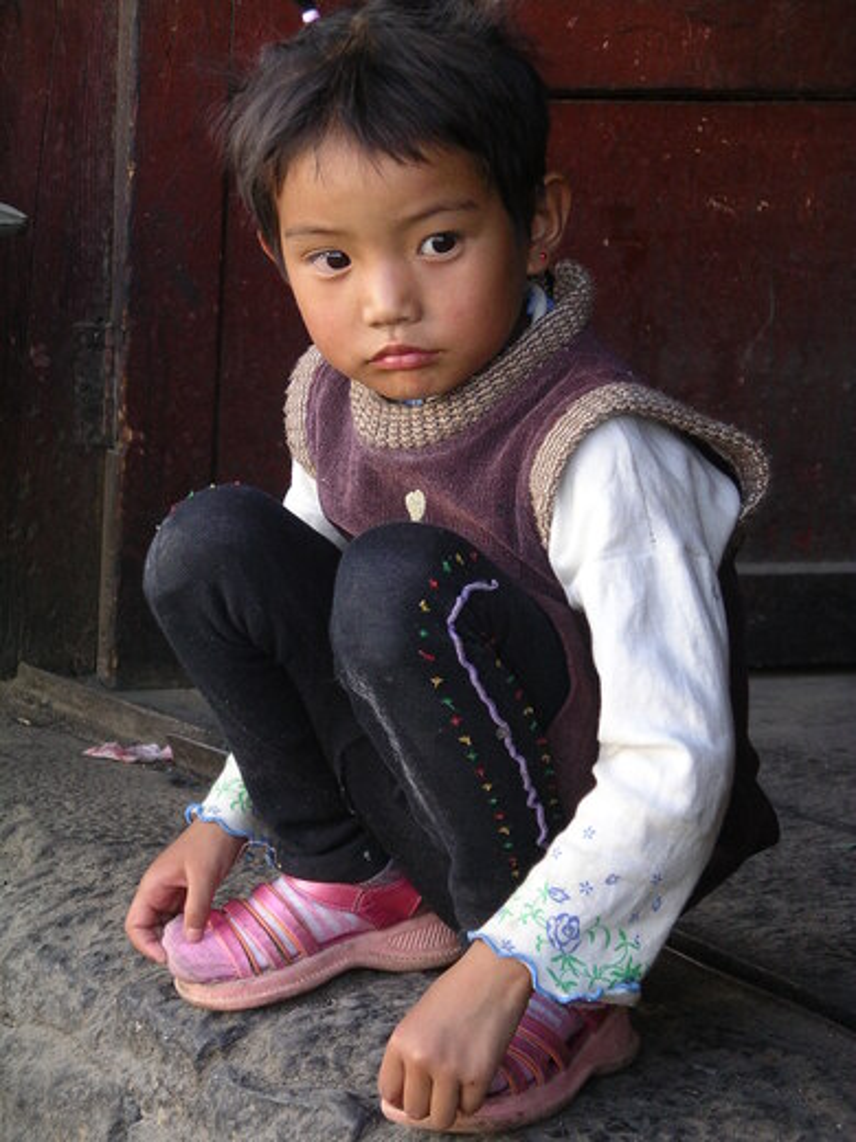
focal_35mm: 134
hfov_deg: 11.1
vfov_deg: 14.7
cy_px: 571
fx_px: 4418
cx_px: 428
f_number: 4.2
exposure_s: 1/110
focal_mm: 27.8
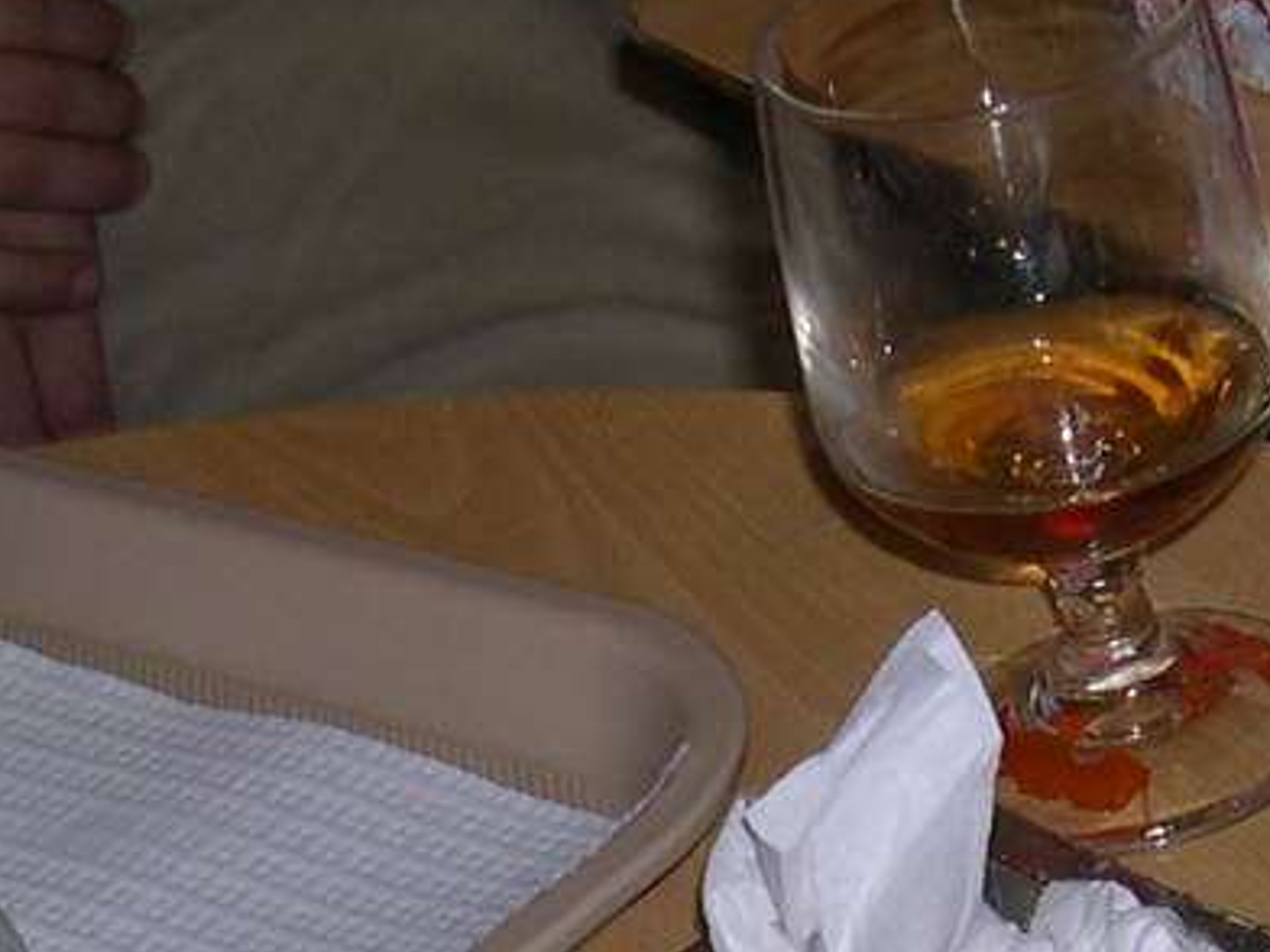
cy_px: 1292
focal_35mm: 155
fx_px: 5687
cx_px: 716
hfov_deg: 12.7
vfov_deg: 9.4
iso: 100
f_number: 2.8
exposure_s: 1/60
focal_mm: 8
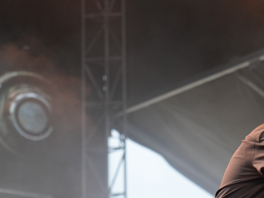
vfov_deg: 8.4
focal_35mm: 177
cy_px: 127
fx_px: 1350
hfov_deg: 11.2
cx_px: 162
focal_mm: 105
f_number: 4
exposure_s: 1/160
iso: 2500
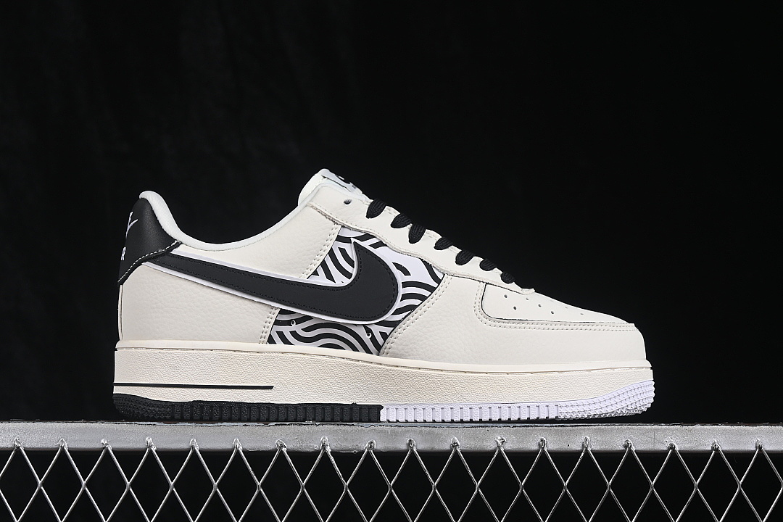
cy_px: 261
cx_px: 392
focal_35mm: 75
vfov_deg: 18.2
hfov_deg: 27.0
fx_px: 1631
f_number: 8
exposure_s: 1/80
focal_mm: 50
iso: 160
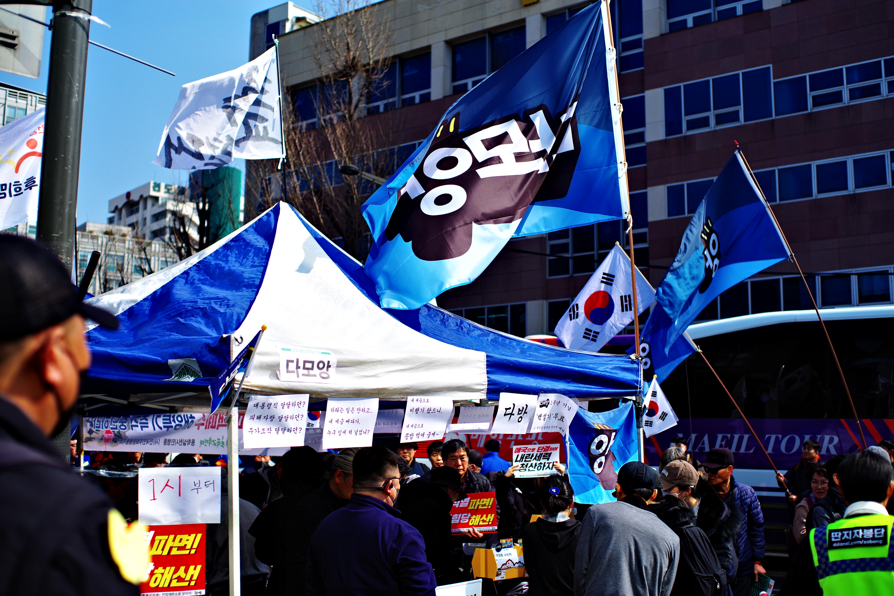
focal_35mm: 43
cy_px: 298
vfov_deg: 31.2
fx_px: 1068
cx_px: 447
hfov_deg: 45.4
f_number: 2.8
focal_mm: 43
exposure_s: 1/1600
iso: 100
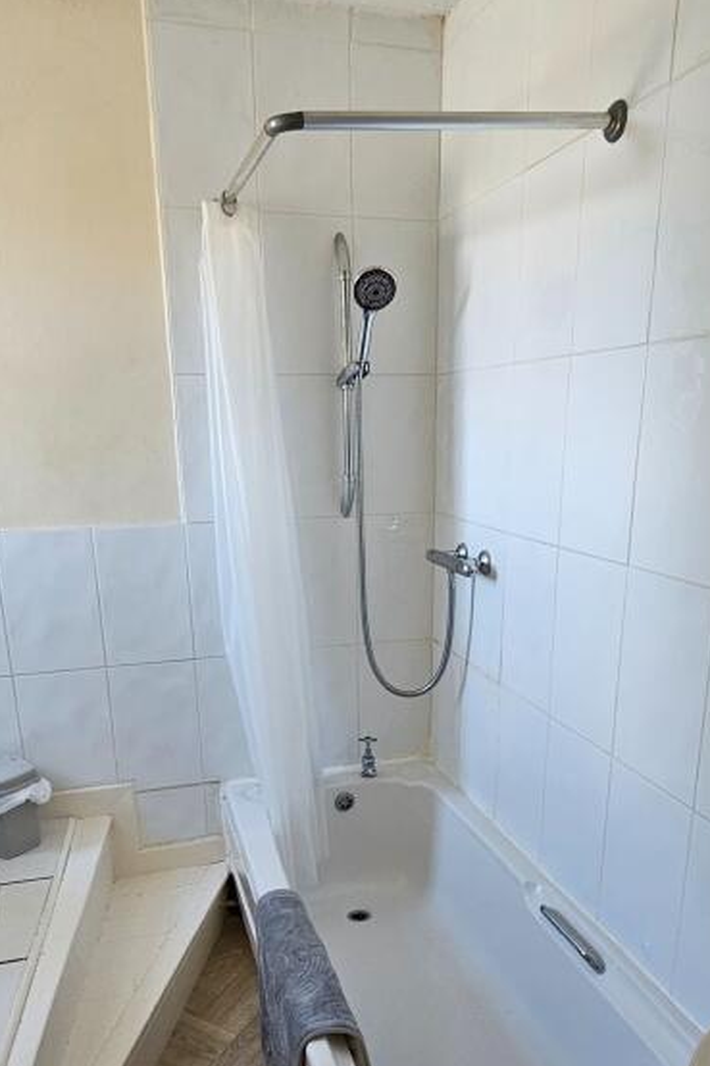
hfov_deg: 51.3
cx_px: 362
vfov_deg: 70.4
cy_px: 666
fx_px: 740
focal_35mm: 25
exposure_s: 1/60
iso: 160
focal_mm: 2.2
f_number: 2.2
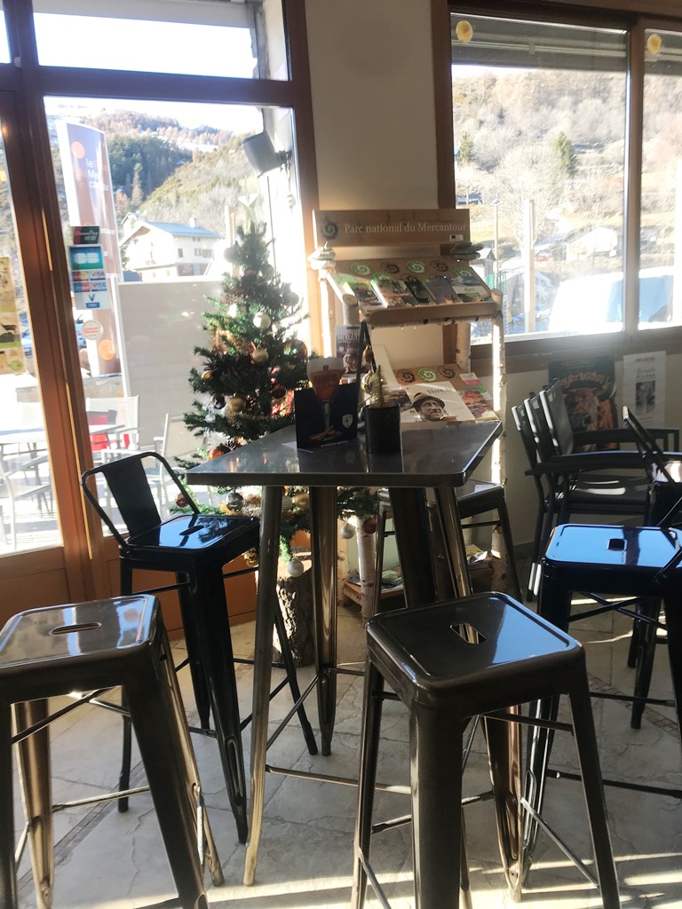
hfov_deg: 49.7
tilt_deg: -7.9
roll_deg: +5.4
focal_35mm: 28
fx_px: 736
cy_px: 454
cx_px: 341
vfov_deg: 63.4
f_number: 1.8
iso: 20
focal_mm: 3.99
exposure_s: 1/147
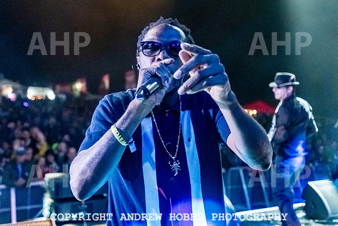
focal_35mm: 46
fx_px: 434
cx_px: 150
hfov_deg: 42.5
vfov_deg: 28.8
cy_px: 68
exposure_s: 1/400
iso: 8000
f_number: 4
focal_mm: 32
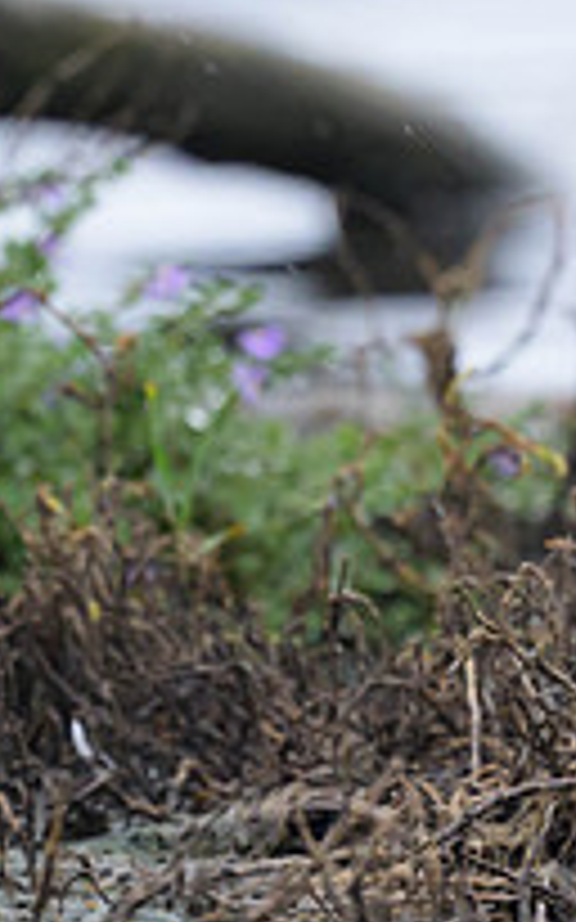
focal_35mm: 2640
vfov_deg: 0.8
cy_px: 692
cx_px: 815
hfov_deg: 0.5
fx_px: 66354
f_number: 4
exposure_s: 1/1000
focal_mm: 400
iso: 800
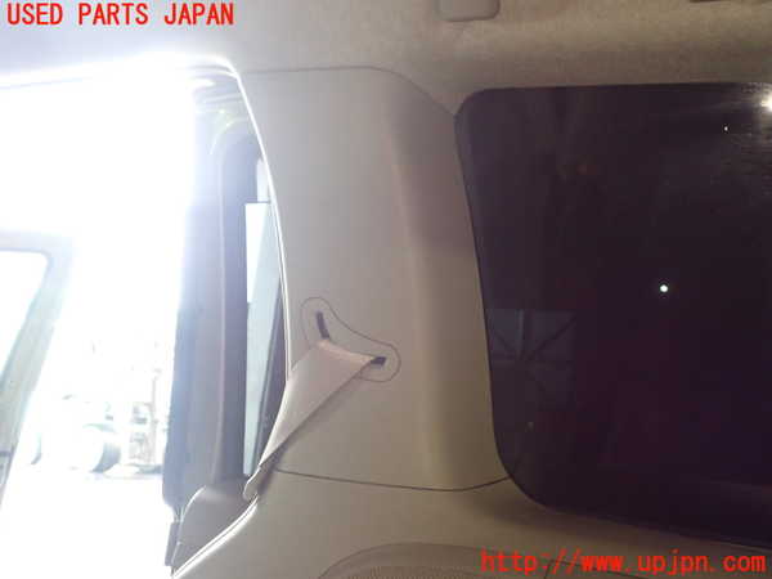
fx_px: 714
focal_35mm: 32
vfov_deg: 44.2
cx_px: 386
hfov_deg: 56.8
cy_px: 290
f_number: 2.4
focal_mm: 5.79
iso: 640
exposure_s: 1/30
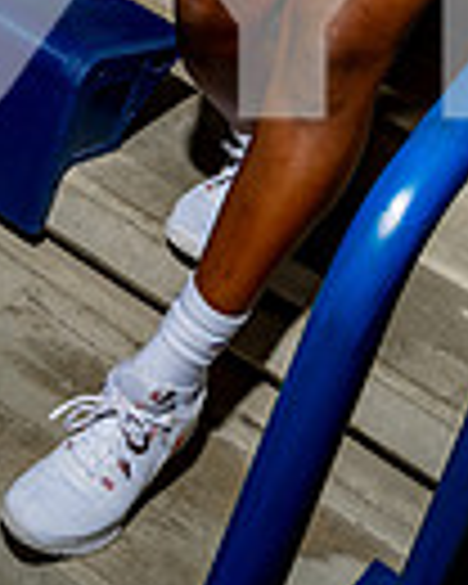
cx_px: 400
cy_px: -333
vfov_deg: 18.7
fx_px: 1524
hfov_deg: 17.3
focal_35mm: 88
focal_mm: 27
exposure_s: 1/250
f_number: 5.6
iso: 250
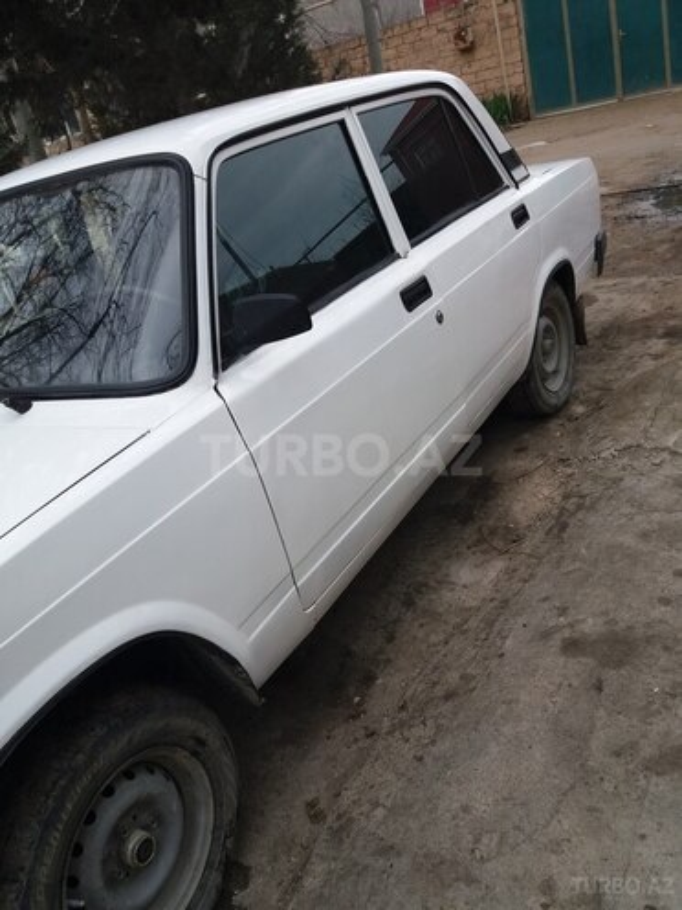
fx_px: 736
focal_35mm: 28
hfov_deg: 49.7
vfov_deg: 63.4
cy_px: 455
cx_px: 341
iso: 64
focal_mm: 3.7
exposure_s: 1/501
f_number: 1.9
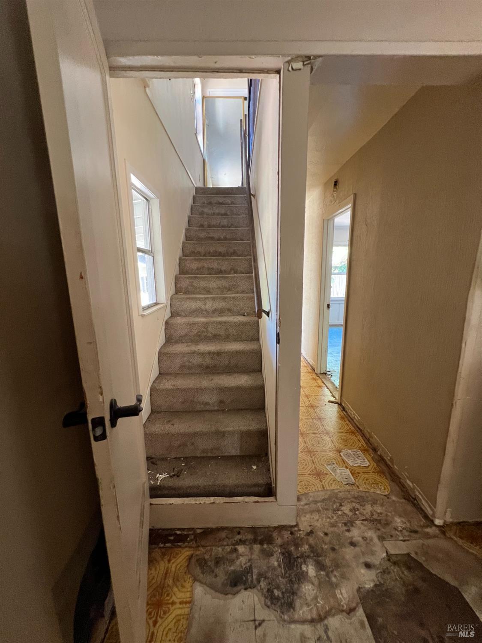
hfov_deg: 89.9
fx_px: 241
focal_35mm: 13
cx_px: 241
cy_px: 322
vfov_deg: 106.2
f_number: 1.8
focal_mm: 1.57
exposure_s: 1/60
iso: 320
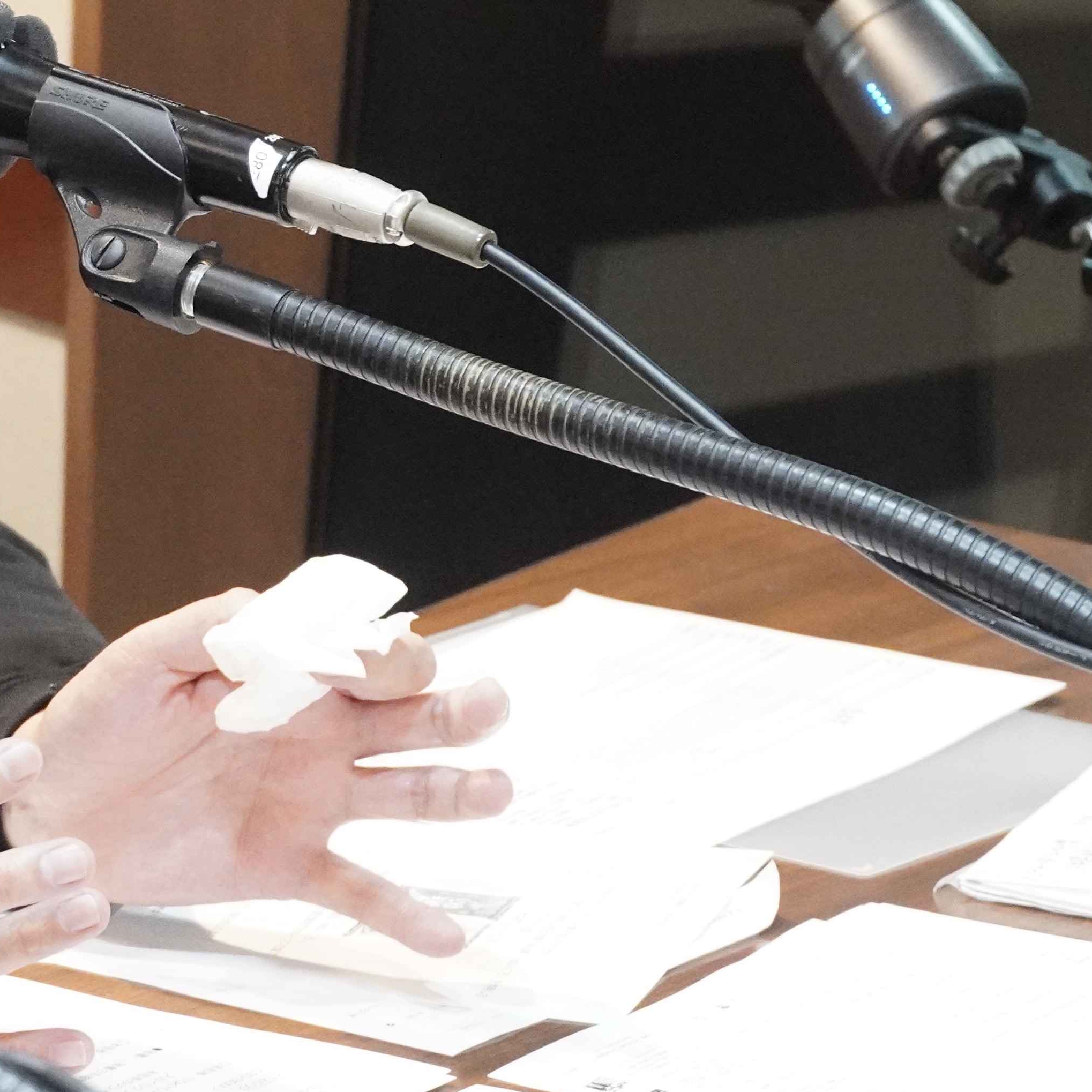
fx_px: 6748
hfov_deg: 9.1
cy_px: 186
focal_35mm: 189
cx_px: -255
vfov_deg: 9.2
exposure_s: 1/40
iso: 6400
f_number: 5.6
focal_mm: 59
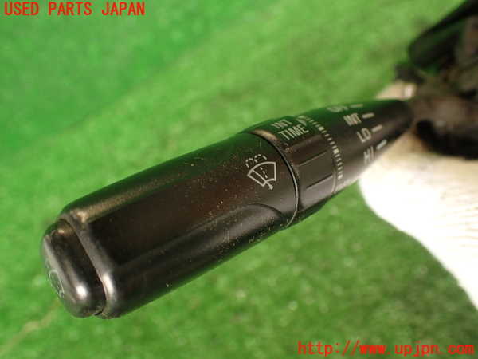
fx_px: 442
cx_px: 239
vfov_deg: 44.2
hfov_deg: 56.8
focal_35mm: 32
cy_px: 180
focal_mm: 5.79
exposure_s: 1/60
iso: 200
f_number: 2.4
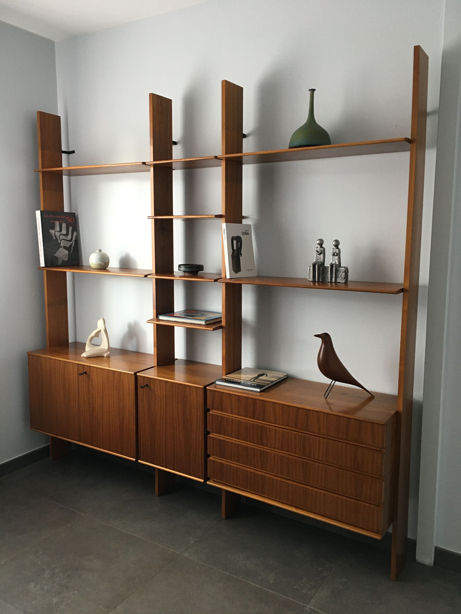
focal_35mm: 29
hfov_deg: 48.2
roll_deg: +0.0
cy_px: 307
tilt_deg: -8.9
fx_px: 515
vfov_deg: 61.7
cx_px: 230
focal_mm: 4.15
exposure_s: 1/33
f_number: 2.2
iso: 160
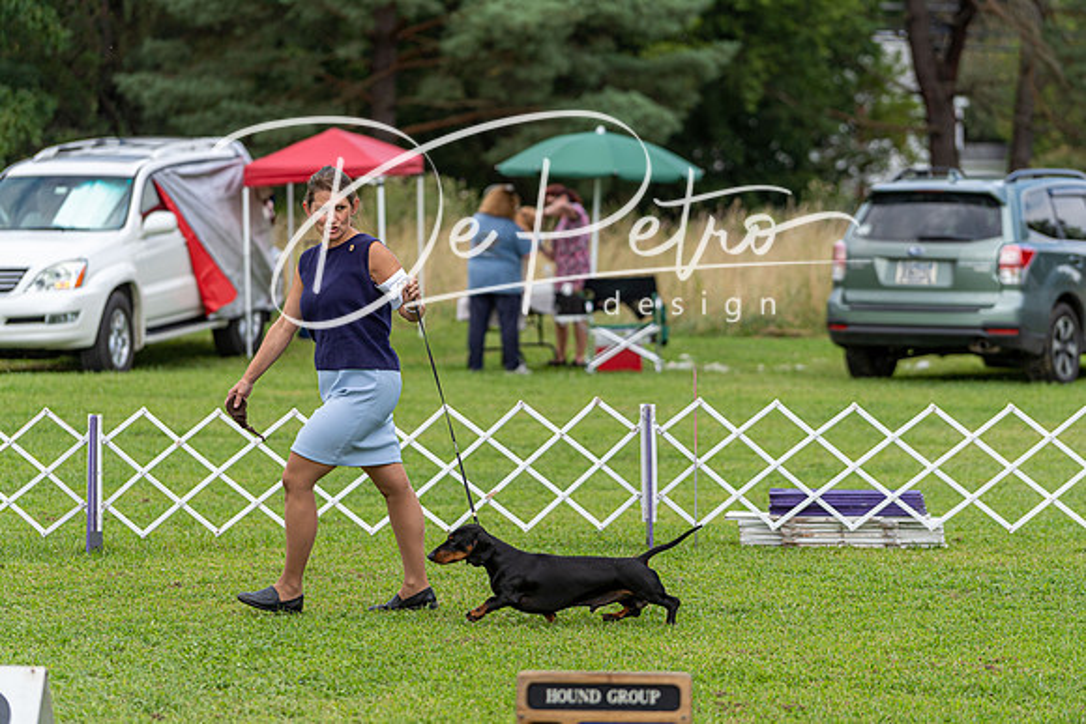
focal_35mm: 164
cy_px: 362
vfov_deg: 8.4
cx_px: 543
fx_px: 4948
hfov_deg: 12.5
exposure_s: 1/1000
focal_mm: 164
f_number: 4
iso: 250
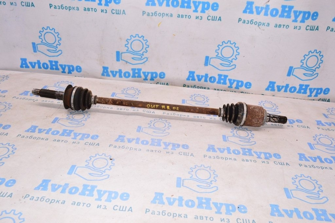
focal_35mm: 30
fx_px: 279
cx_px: 168
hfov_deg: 62.0
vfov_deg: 43.5
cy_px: 112
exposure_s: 1/125
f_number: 8
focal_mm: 20
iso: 1600
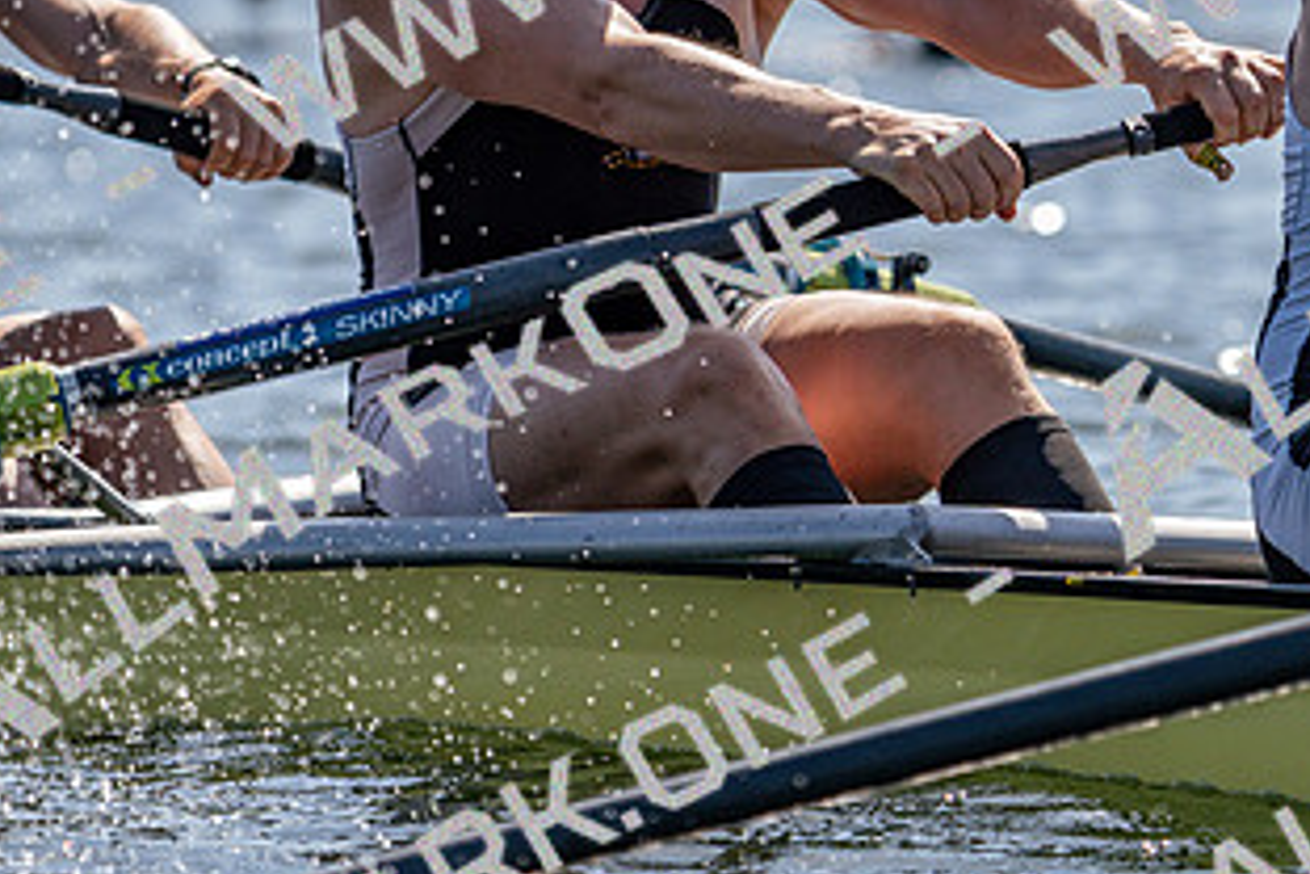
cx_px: 743
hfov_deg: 3.8
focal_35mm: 549
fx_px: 19976
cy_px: 162
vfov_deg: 2.5
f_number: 5.6
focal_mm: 295
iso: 320
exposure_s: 1/2000
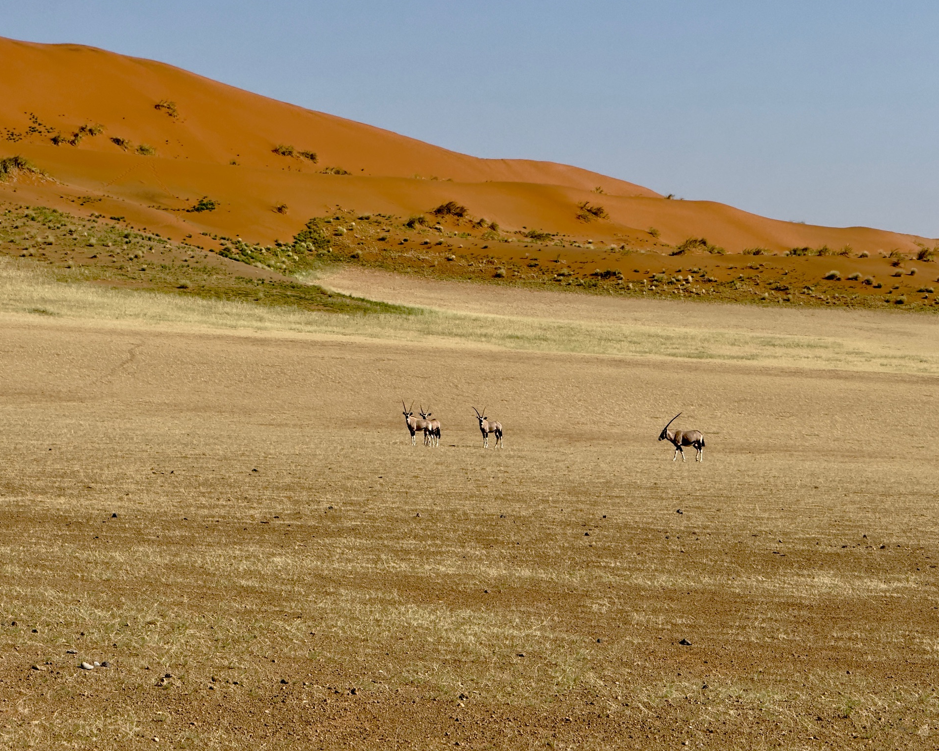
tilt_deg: +1.2
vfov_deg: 12.2
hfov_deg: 15.3
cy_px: 373
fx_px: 3501
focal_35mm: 126
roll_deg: -0.8
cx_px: 479
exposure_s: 1/2358
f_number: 2.8
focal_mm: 15.66
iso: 50
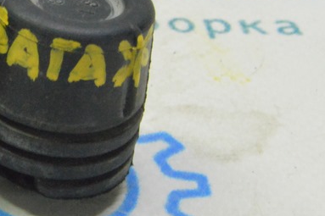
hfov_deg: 14.2
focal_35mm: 140
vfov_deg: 9.7
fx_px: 1266
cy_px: 5
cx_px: -55
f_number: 20
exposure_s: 1/20
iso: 6400
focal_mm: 35
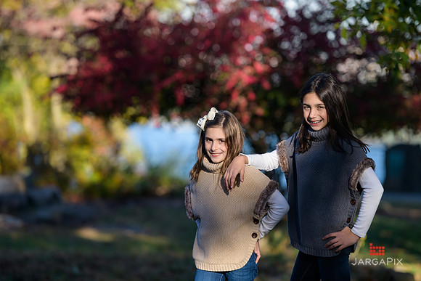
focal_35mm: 170
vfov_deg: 8.1
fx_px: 1988
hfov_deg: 12.1
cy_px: 140
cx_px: 210
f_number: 3.2
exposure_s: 1/1000
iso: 200
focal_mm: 170
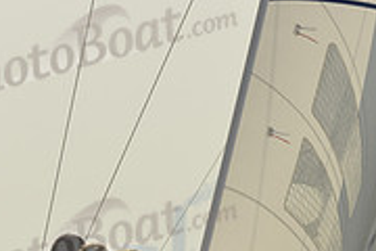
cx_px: 347
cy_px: 321
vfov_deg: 2.0
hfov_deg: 3.0
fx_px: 7060
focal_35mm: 676
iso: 280
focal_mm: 210
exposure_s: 1/1600
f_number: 9
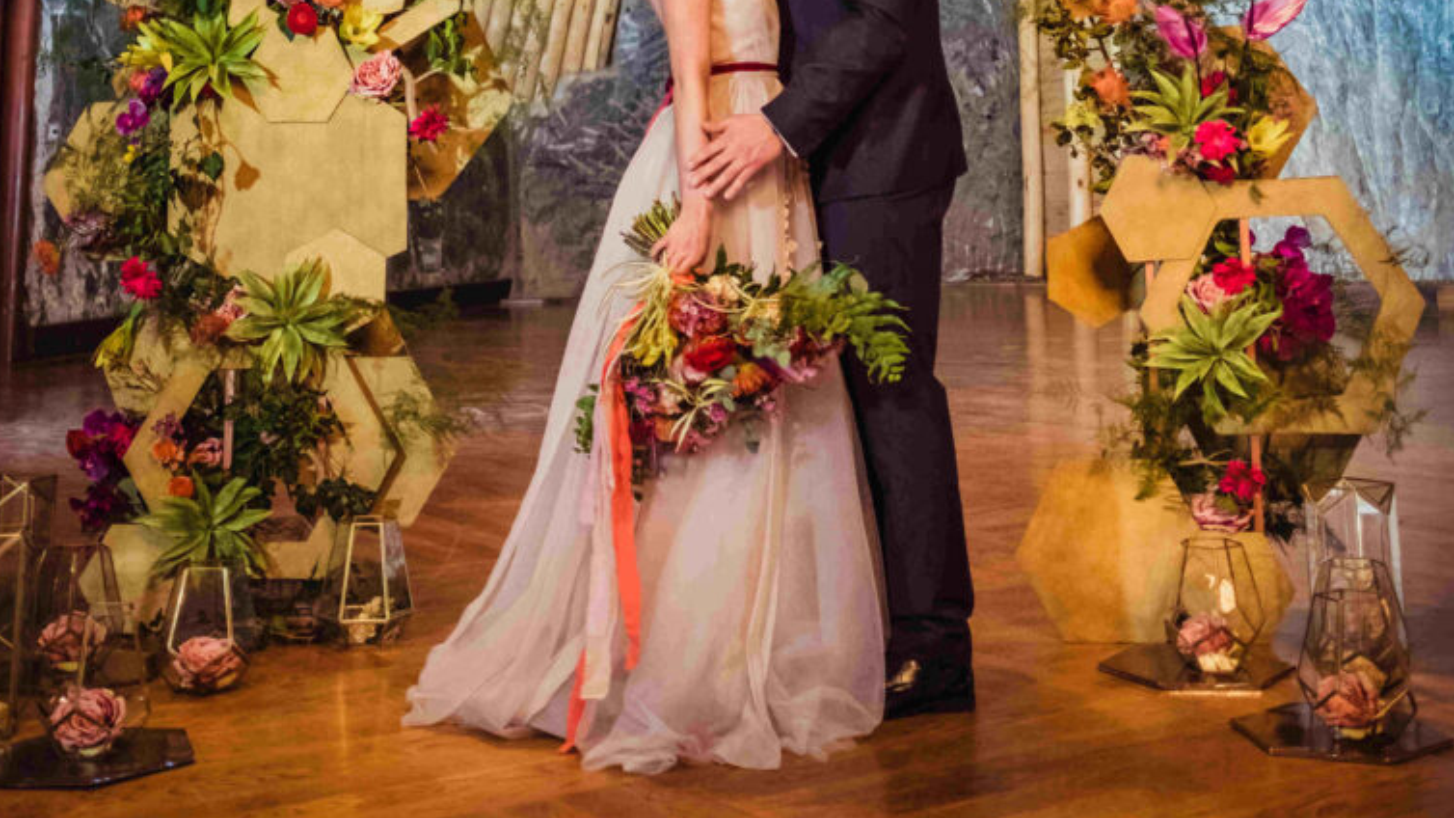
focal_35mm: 56
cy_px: -195
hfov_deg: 37.2
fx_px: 2159
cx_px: 729
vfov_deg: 20.0
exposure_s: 1/60
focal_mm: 23
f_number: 2.2
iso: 2000
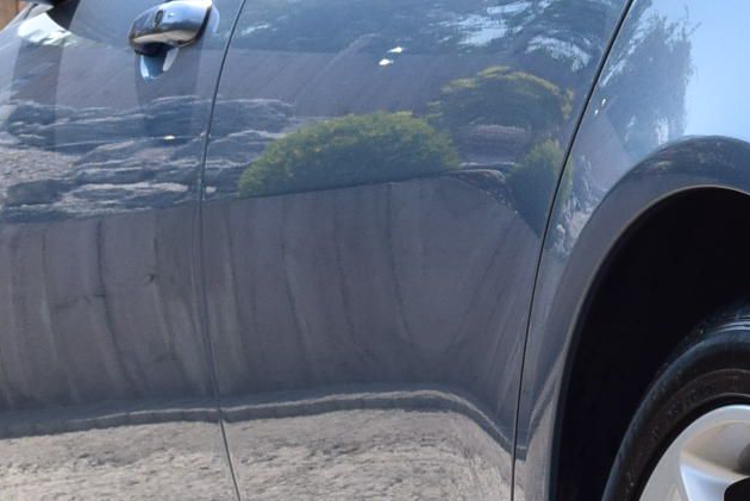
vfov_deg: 7.2
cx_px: 1506
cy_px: 295
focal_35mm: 192
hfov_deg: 9.9
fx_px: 4010
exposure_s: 1/400
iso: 400
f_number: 11
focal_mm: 27
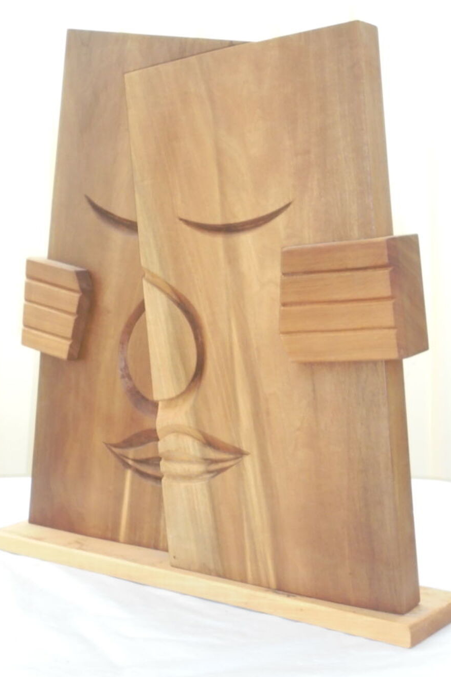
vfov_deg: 33.9
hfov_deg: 23.0
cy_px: 338
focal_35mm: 59
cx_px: 219
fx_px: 1109
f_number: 5.2
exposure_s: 1/60
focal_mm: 10.1
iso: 400
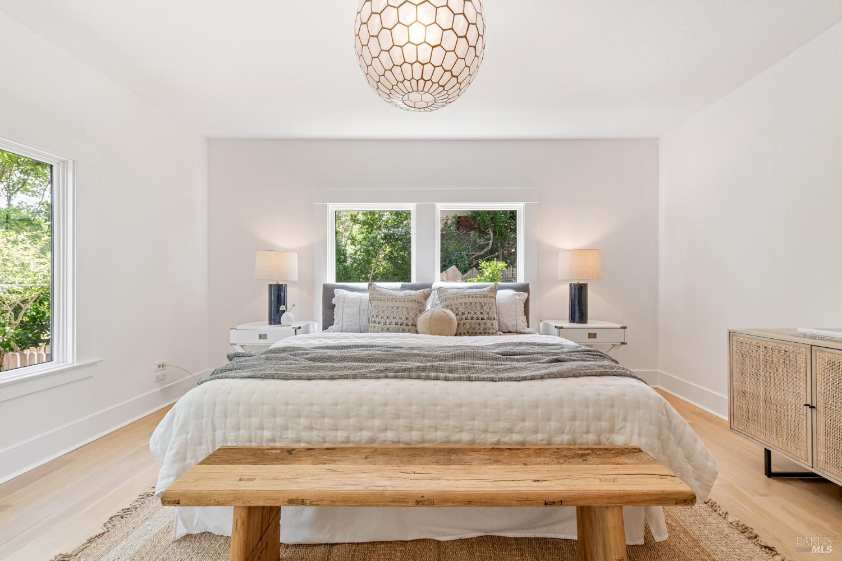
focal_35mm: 14
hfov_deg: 104.3
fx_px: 327
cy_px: 280
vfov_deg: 81.2
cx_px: 421
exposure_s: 1/15
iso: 500
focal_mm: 14
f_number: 10
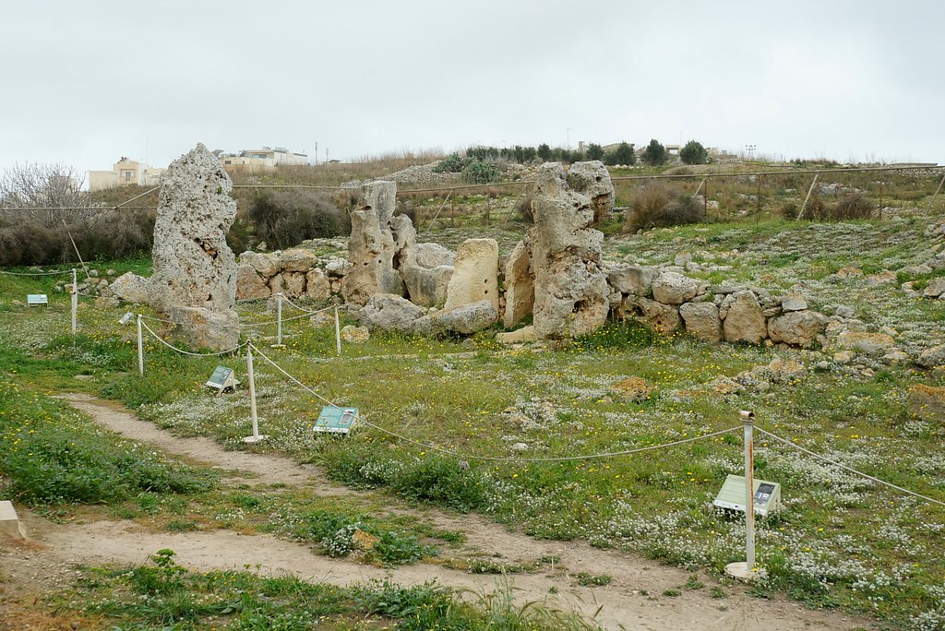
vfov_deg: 48.0
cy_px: 316
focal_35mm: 27
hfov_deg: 67.4
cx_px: 472
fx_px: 709
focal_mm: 18
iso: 200
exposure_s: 1/400
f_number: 5
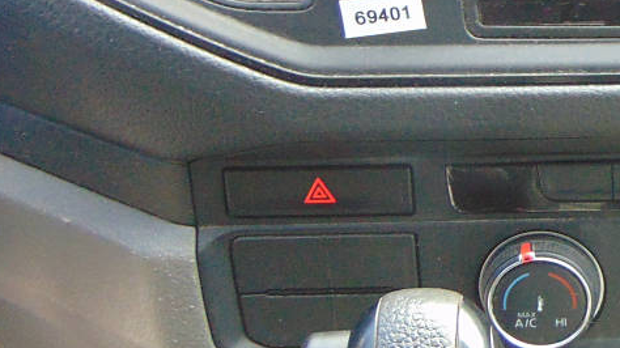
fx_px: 1512
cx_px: 736
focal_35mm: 92
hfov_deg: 21.6
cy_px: 183
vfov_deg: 13.1
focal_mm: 4.5
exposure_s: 1/40
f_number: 3
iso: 200
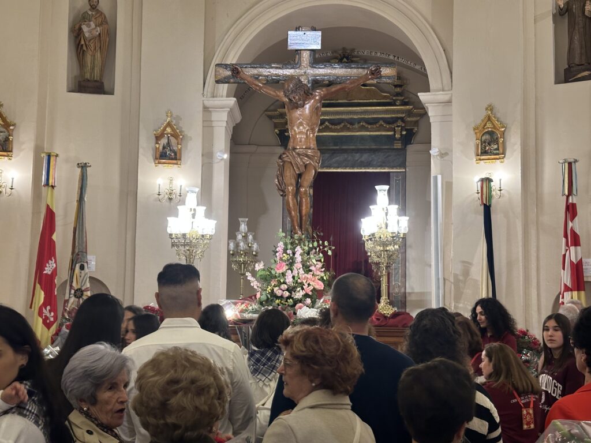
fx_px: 820
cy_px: 222
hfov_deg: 39.7
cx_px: 296
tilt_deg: +4.9
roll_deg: -1.8
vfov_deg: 30.3
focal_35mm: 48
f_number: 1.78
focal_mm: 6.86
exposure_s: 1/50
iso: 160
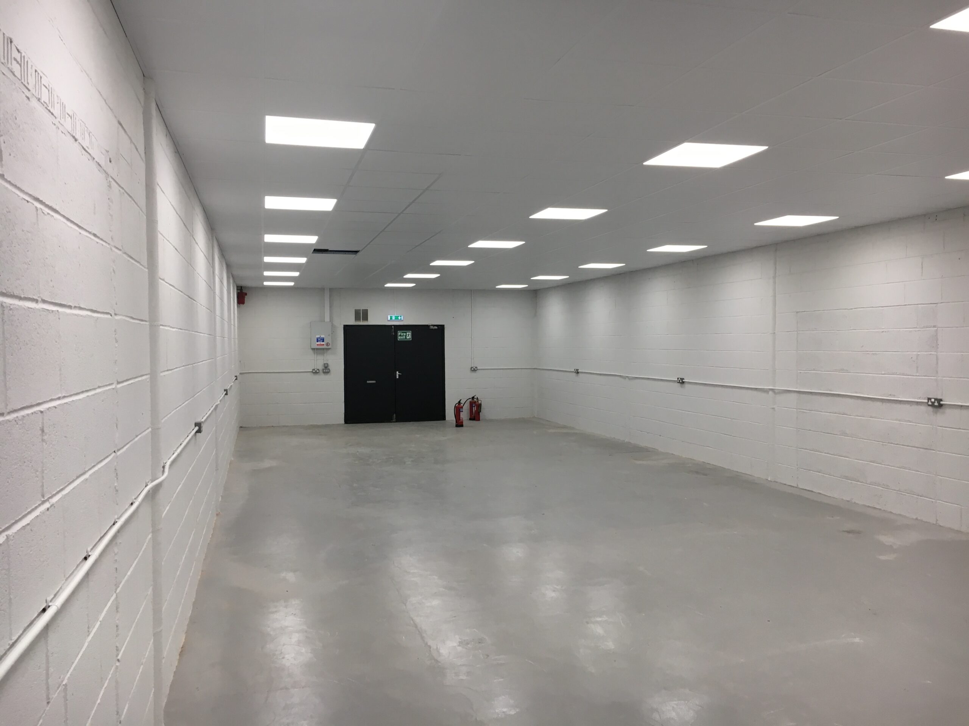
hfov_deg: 61.7
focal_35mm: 29
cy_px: 363
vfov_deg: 48.2
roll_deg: +1.7
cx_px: 484
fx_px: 812
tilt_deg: +0.7
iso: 25
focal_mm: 4.15
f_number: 2.2
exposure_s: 1/33
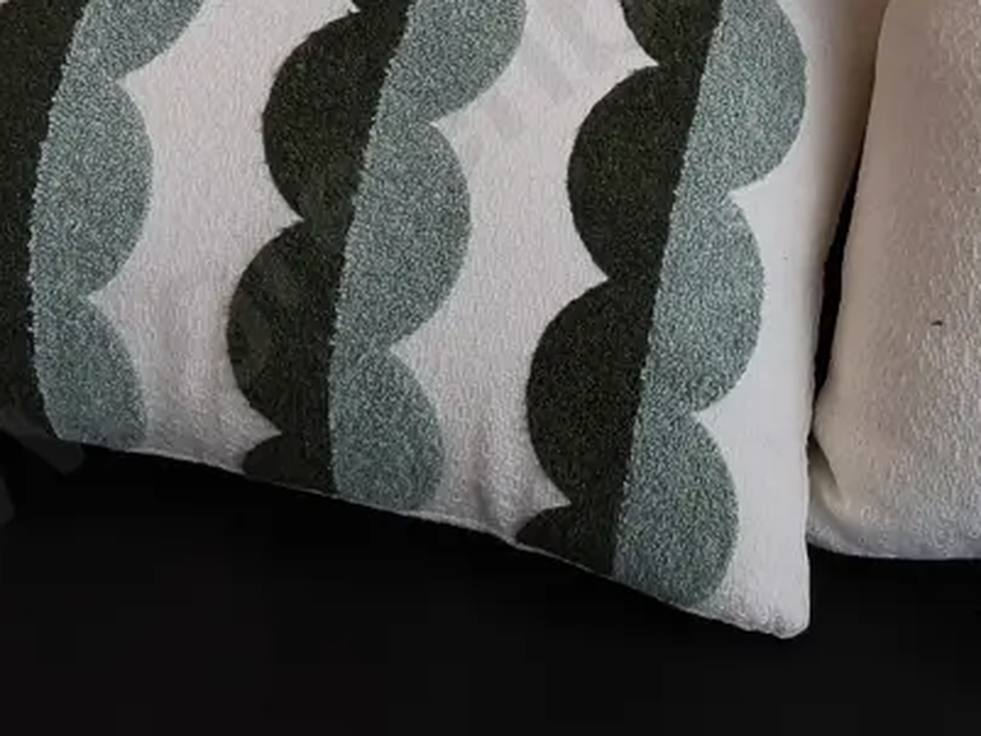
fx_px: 1956
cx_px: 780
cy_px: -120
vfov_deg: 20.1
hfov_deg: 27.6
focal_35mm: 69
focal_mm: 2.87
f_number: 2
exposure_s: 1/272
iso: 32
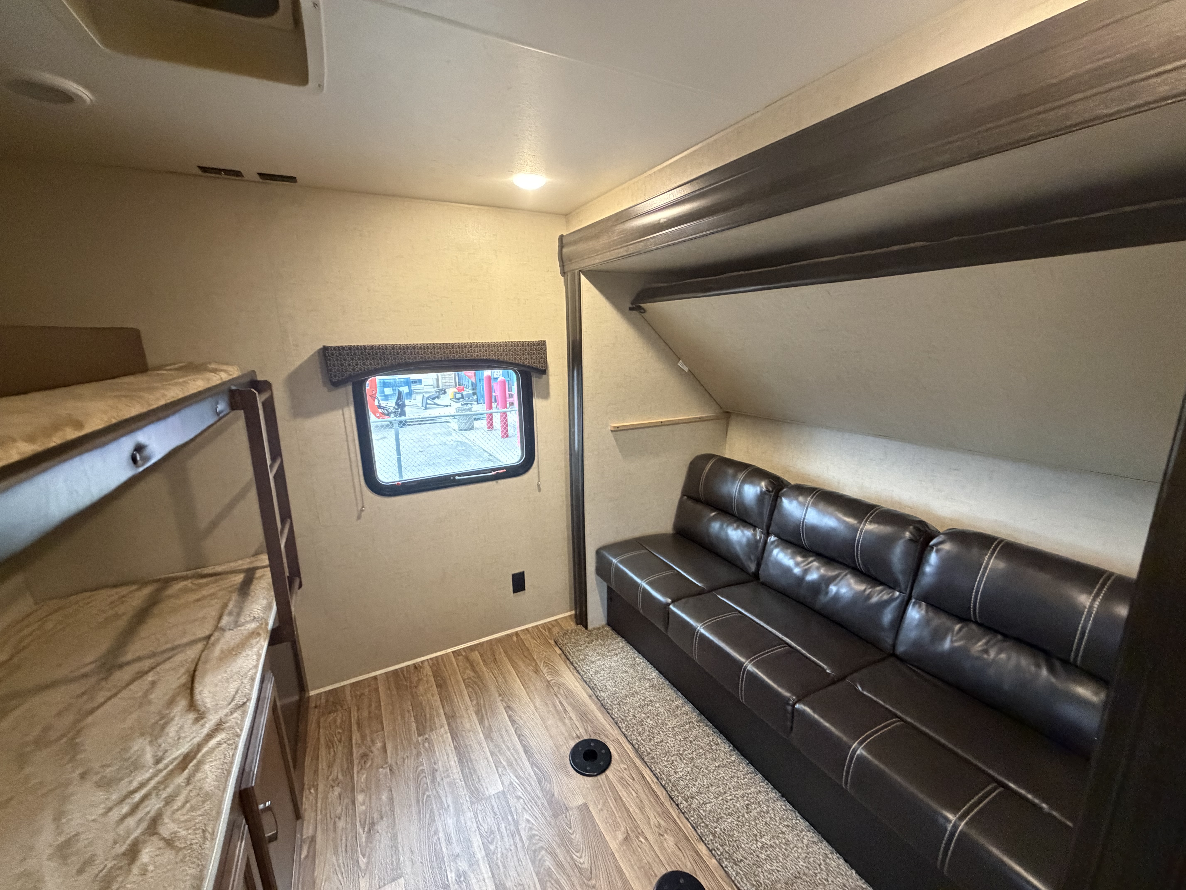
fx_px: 480
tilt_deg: -12.2
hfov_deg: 102.1
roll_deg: +0.3
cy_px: 445
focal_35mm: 14
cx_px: 593
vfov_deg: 85.7
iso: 800
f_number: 2.2
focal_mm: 2.22
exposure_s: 1/60
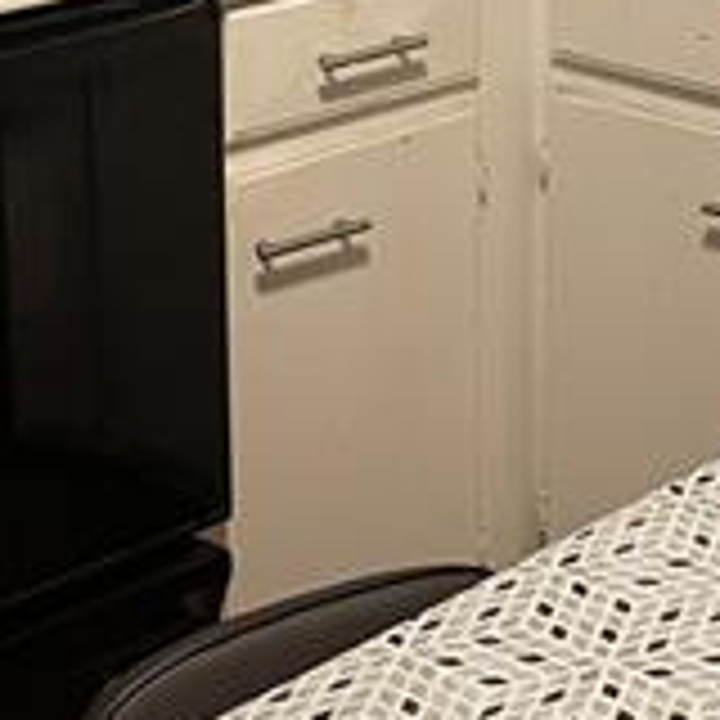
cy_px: -410
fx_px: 2589
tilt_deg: -4.1
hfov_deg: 15.3
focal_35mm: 110
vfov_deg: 14.6
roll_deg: +1.0
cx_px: 860
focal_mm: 4.2
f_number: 1.6
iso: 250
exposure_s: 1/60
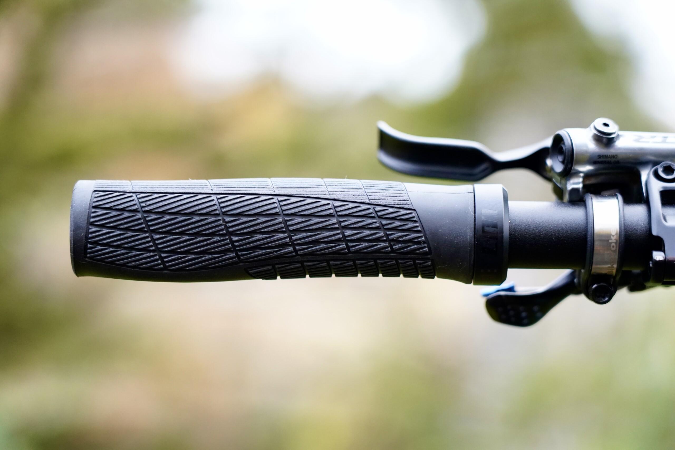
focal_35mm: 105
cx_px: 338
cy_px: 225
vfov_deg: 13.0
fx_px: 1969
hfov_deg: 19.5
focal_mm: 105
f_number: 4
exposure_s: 1/1000
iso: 4000
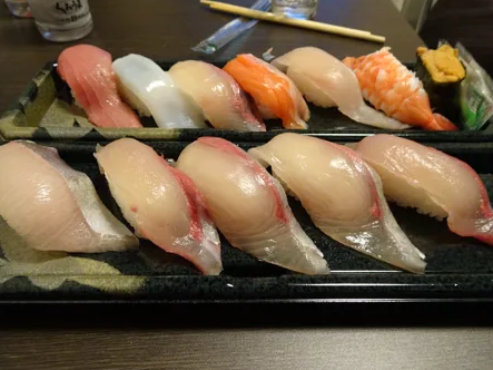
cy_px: 176
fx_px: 370
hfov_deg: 67.3
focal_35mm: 26
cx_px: 255
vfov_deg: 53.0
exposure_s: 1/25
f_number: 3.5
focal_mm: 4.1
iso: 800
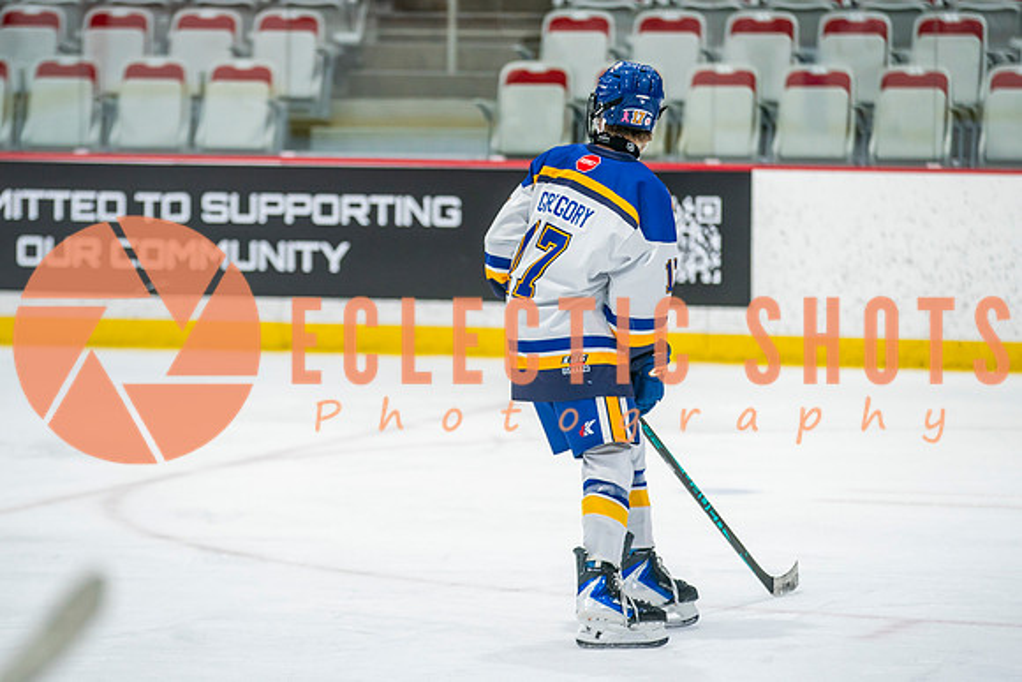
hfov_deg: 10.4
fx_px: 5633
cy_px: 276
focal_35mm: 198
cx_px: 511
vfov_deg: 6.9
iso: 1000
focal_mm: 160
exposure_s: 1/640
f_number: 3.2
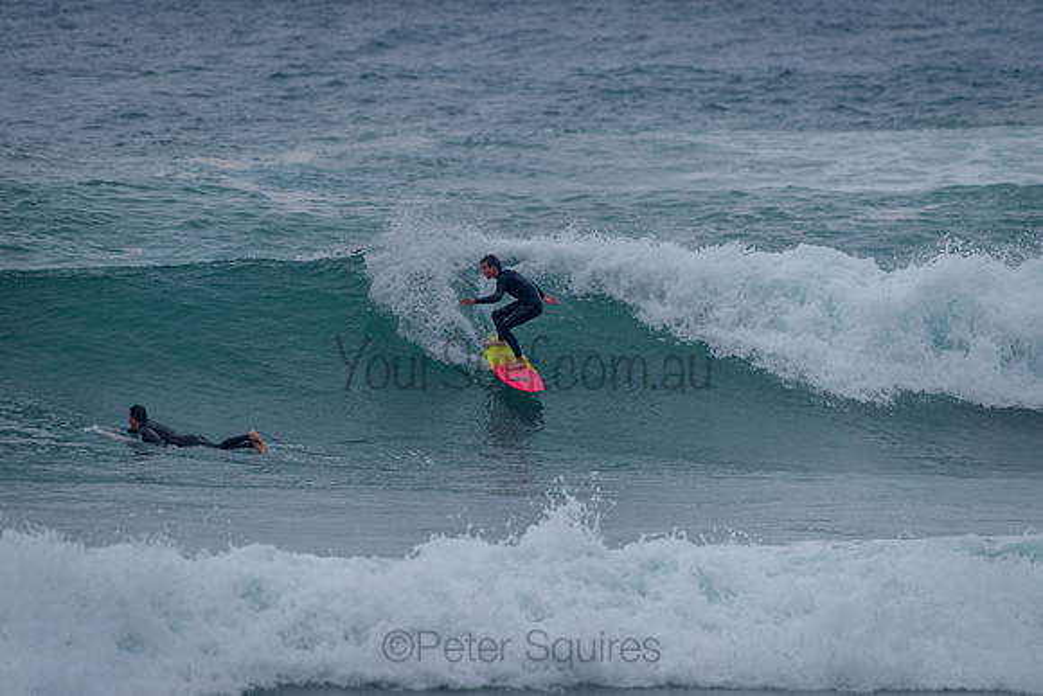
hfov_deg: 3.4
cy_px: 348
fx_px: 17749
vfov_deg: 2.2
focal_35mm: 613
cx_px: 522
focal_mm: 500
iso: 560
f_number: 5.6
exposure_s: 1/2000
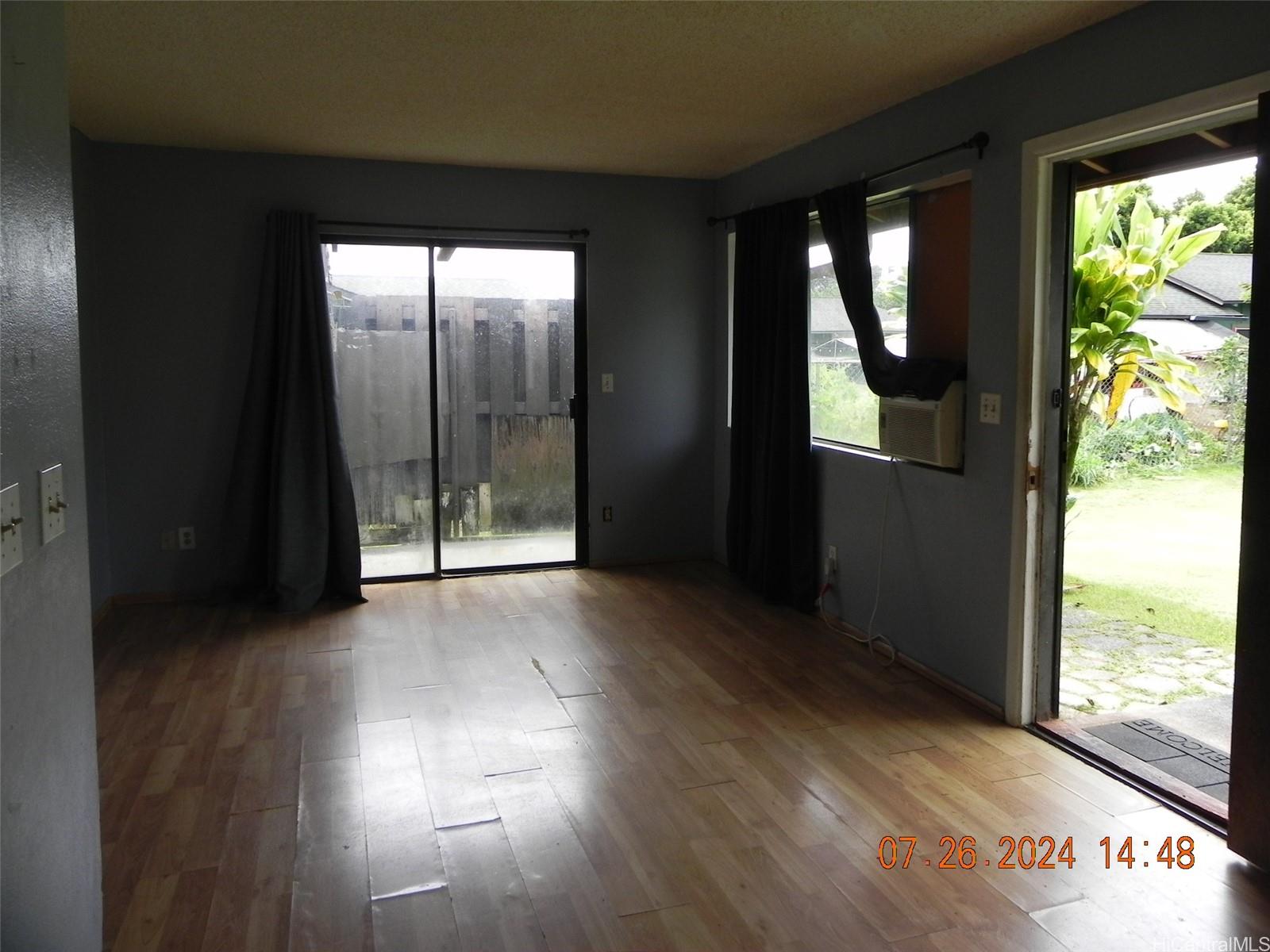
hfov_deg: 67.3
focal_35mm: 26
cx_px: 635
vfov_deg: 53.1
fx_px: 954
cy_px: 476
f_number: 4.5
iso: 160
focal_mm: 4.6
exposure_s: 1/119
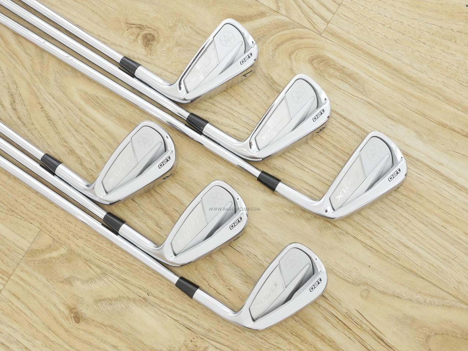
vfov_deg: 29.1
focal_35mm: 50
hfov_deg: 38.2
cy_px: 176
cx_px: 234
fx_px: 676
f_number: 4.5
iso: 1600
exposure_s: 1/50
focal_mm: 25
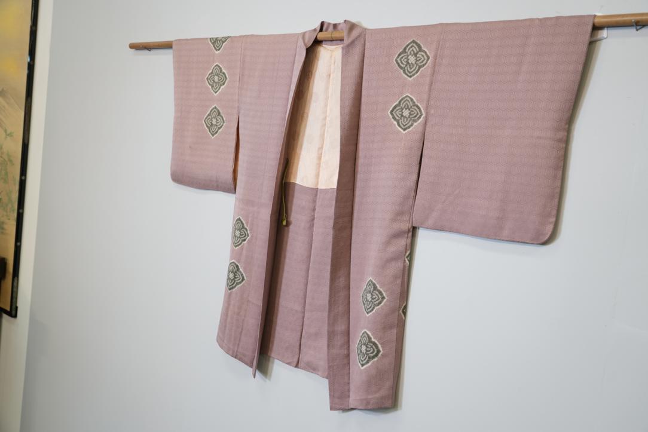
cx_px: 324
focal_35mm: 32
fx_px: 576
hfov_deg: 58.7
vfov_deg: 41.1
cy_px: 216
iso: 320
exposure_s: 1/40
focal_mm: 32
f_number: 4
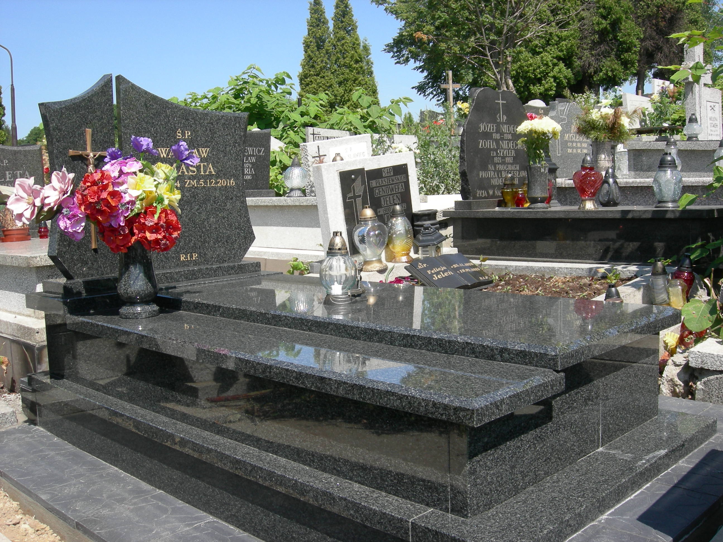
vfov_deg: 39.7
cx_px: 362
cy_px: 271
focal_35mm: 36
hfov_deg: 51.4
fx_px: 752
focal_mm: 7.5
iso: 64
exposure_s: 1/207
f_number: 6
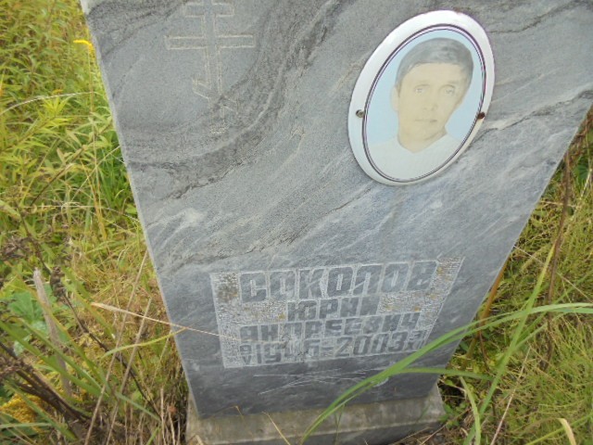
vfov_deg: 53.1
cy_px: 222
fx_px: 445
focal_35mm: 26
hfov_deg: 67.3
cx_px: 296
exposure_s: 1/100
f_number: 3.5
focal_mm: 4.6
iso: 100
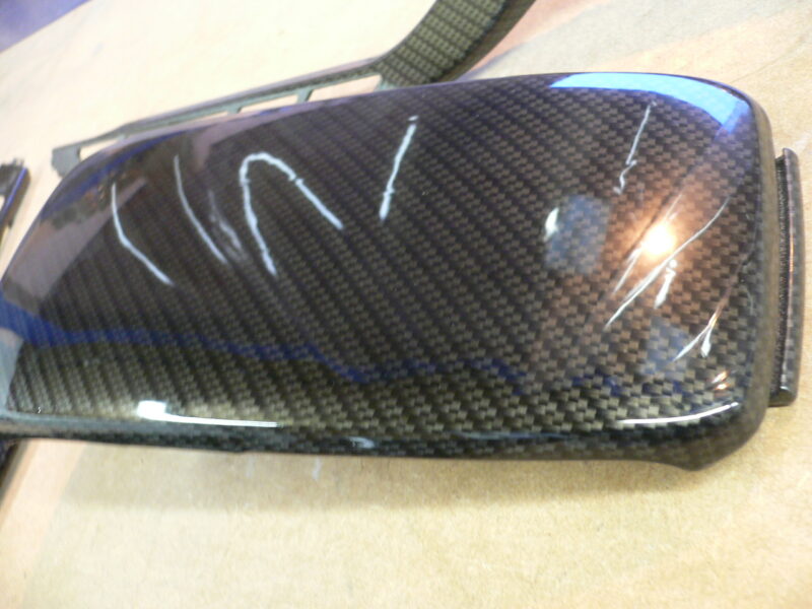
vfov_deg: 40.7
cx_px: 406
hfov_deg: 52.6
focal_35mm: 35
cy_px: 304
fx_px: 821
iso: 200
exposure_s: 1/8
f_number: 2.8
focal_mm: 5.8
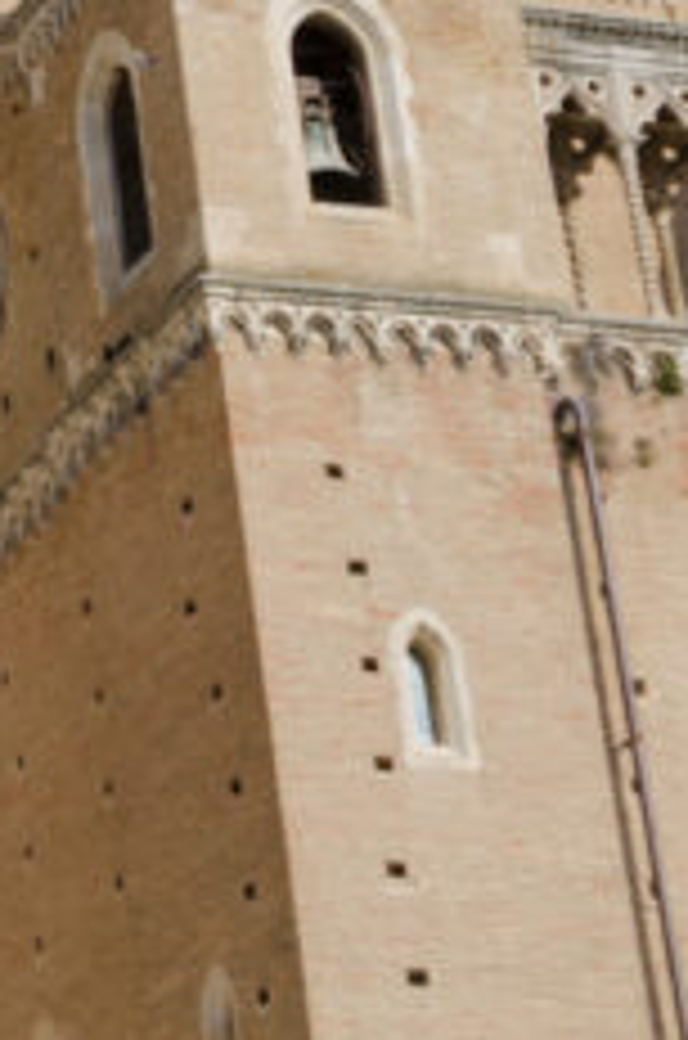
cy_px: -36
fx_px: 4204
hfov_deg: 8.9
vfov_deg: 13.8
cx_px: -652
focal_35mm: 146
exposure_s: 1/250
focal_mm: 22
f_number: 11
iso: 160
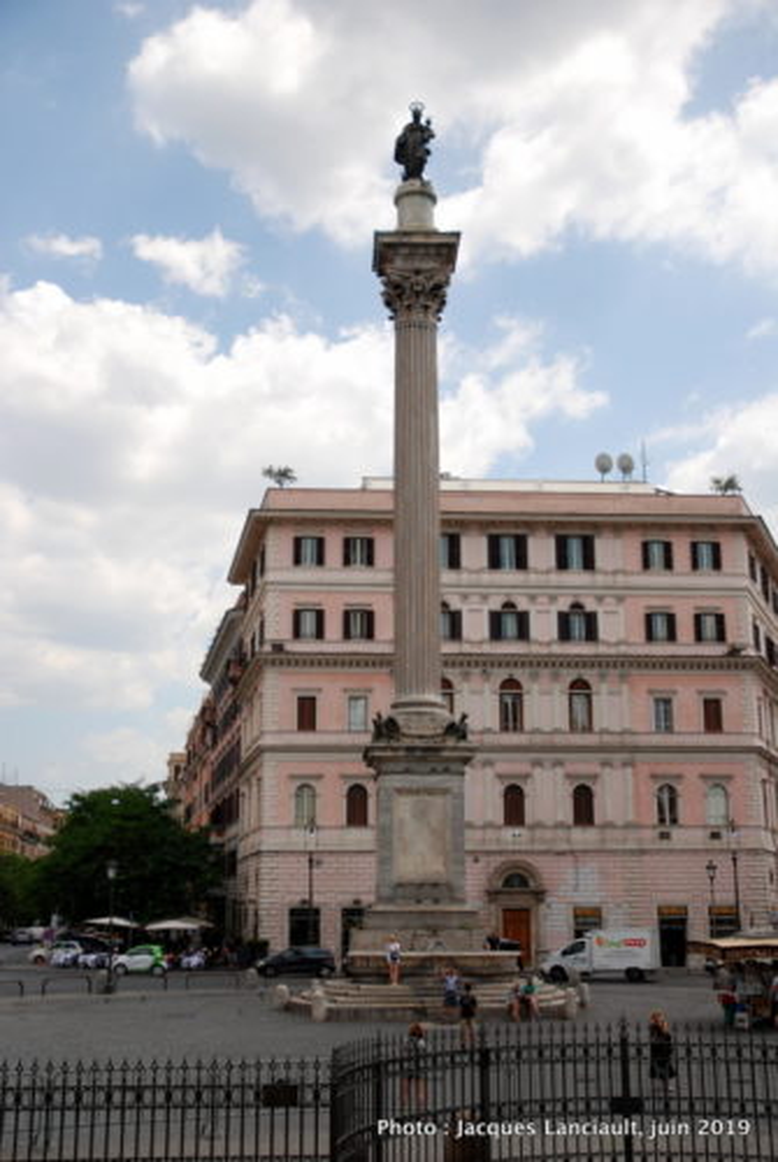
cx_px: 389
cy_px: 581
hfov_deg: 33.1
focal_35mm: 40
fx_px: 1308
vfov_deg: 47.9
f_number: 3.8
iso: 100
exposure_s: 1/640
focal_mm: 27
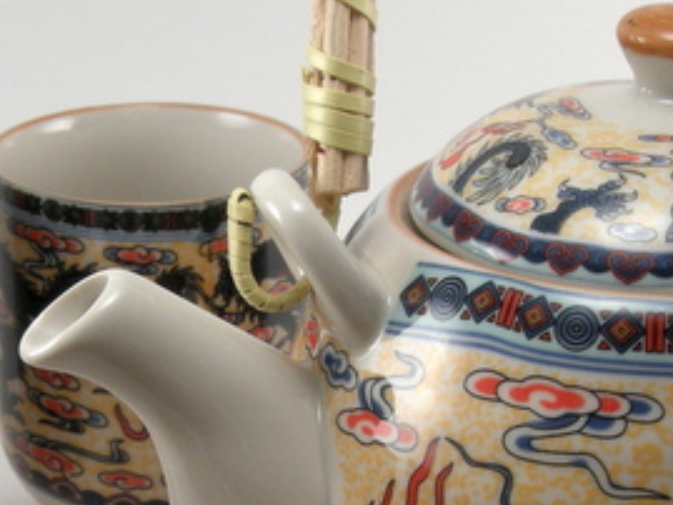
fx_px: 2315
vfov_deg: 12.4
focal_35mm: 119
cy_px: 399
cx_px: 175
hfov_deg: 16.5
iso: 64
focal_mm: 8.5
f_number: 5.1
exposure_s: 1/30
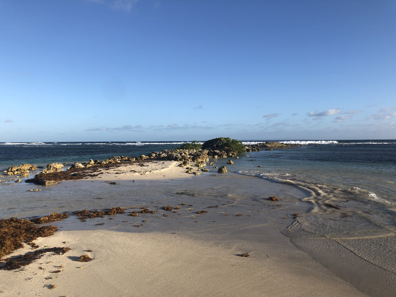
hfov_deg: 63.4
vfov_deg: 49.7
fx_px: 320
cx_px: 198
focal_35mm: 28
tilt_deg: -1.4
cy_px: 148
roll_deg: +1.1
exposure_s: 1/1656
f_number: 1.8
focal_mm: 4
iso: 20
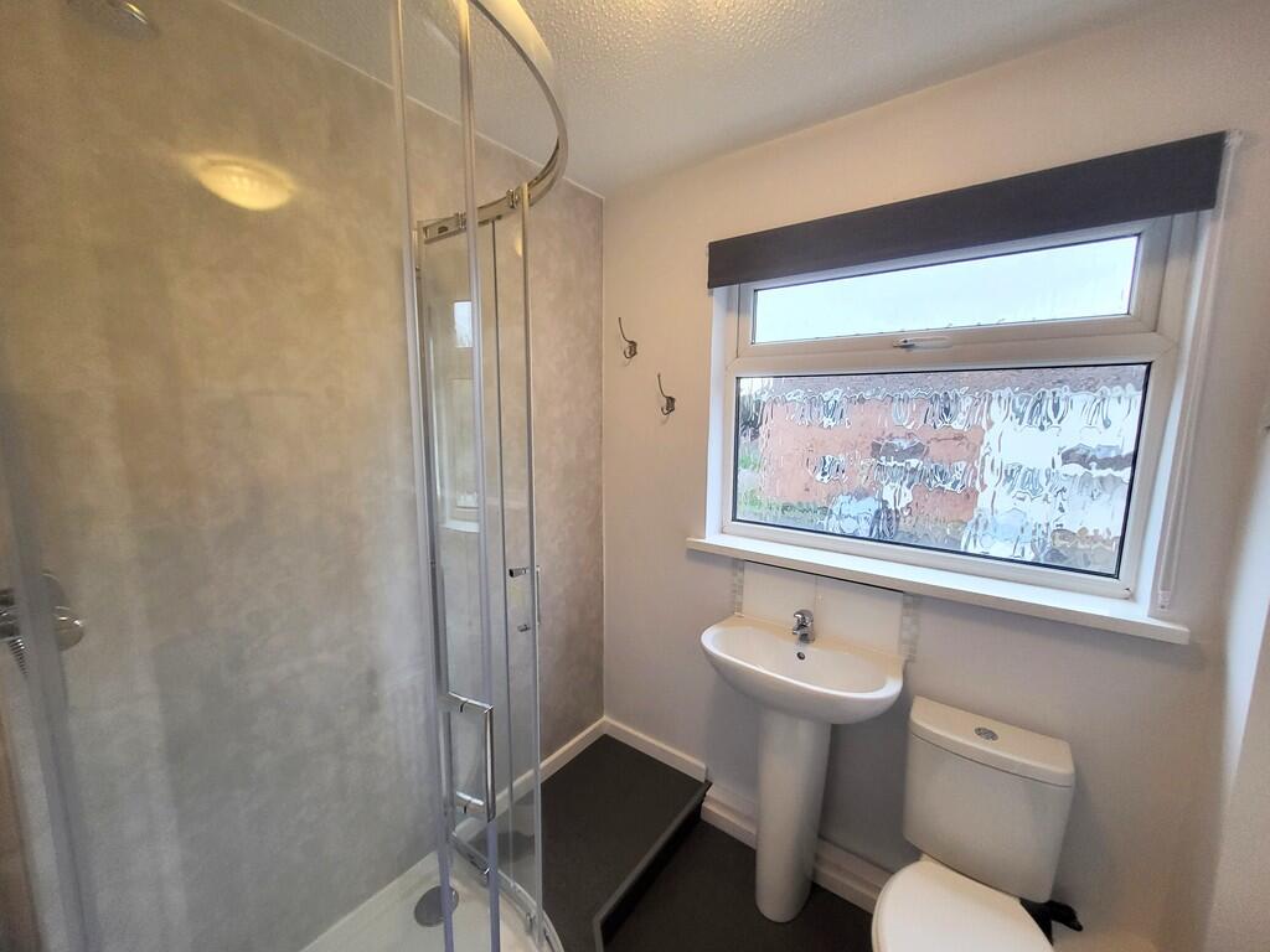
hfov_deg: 106.2
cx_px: 635
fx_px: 477
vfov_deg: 89.9
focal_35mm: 13
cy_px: 476
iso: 250
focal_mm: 1.74
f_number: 2.2
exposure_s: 1/50
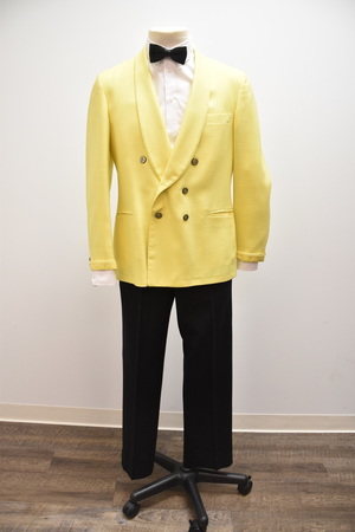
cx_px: 178
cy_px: 266
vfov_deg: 67.4
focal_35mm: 27
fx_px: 399
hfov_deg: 47.9
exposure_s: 1/80
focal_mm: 18
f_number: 4.5
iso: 1000
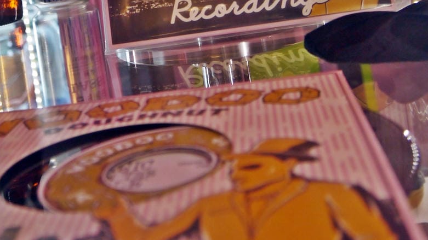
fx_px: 760
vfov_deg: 16.4
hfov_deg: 31.4
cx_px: 175
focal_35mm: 67
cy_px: -123
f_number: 3.9
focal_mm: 15
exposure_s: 1/125
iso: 400
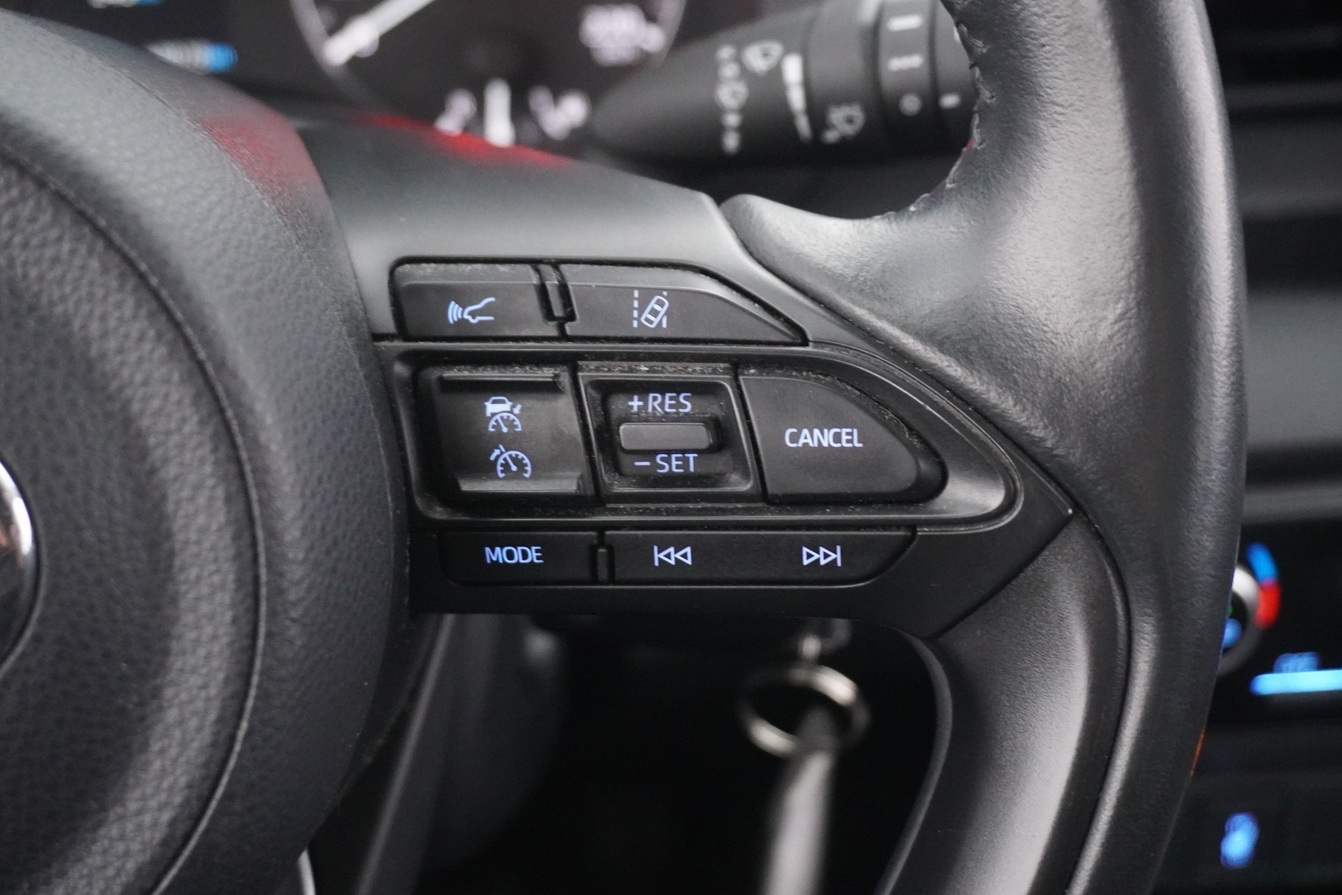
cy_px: 448
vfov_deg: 28.9
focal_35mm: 46
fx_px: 1733
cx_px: 671
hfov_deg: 42.3
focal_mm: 31
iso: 6400
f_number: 5
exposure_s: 1/20
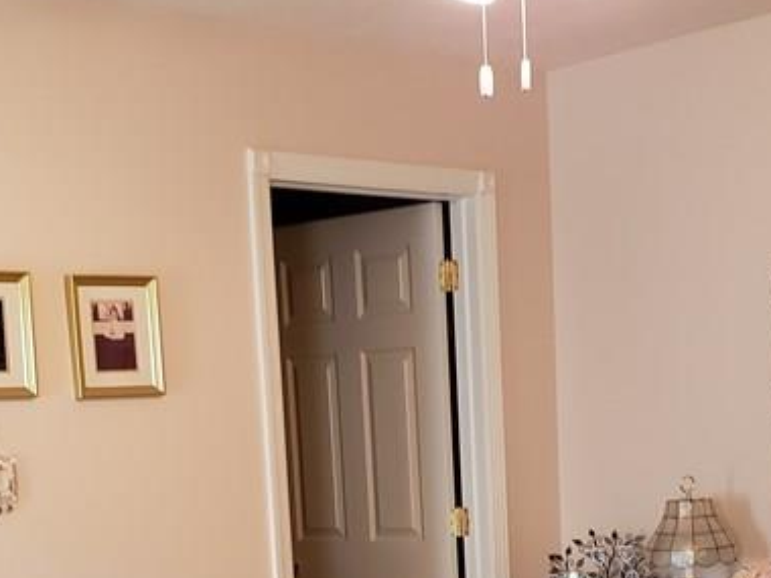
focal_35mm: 70
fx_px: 1559
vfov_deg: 20.2
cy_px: 606
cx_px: 442
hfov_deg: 27.7
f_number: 2.4
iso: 320
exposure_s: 1/40
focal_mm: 4.3
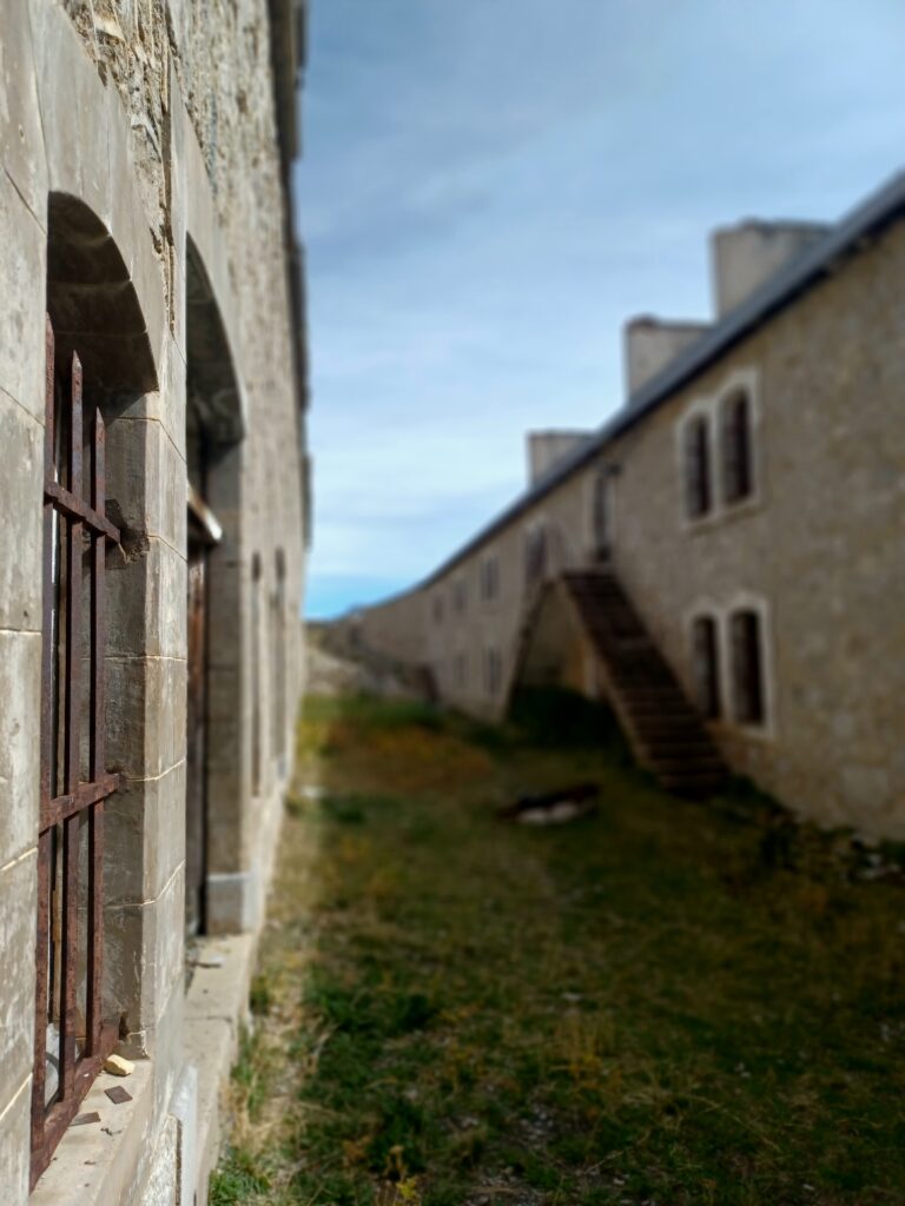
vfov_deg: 69.4
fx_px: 871
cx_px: 452
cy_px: 603
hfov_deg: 54.9
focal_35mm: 25
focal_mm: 4.6
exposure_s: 1/455
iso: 32
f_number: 1.8
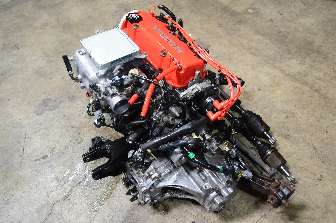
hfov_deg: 53.2
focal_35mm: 36
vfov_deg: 36.7
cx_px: 168
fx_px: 335
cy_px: 112
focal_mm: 24
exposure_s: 1/100
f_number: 5
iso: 2500
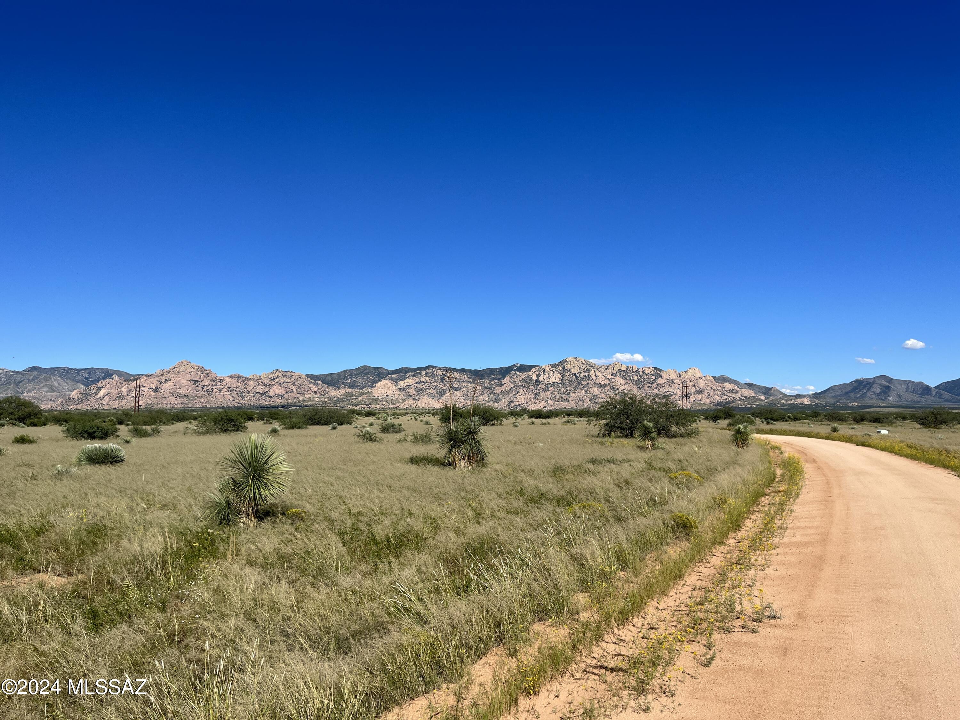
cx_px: 480
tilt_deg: +5.5
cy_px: 360
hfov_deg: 67.3
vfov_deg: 53.1
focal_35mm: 26
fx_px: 721
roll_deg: +0.7
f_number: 1.6
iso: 50
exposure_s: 1/5076
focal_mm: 5.1
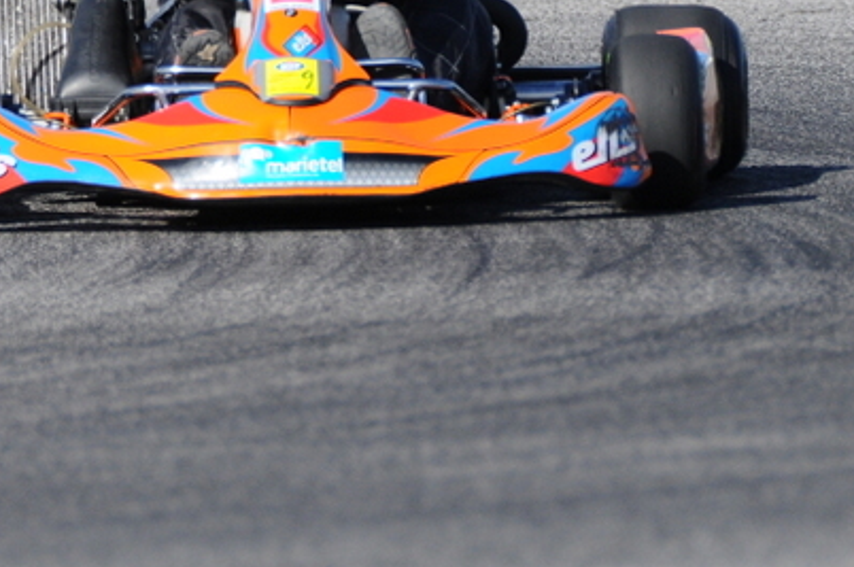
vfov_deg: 1.8
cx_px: 419
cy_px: 23
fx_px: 18102
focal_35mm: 764
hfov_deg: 2.7
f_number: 5.6
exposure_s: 1/1600
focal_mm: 200
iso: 400
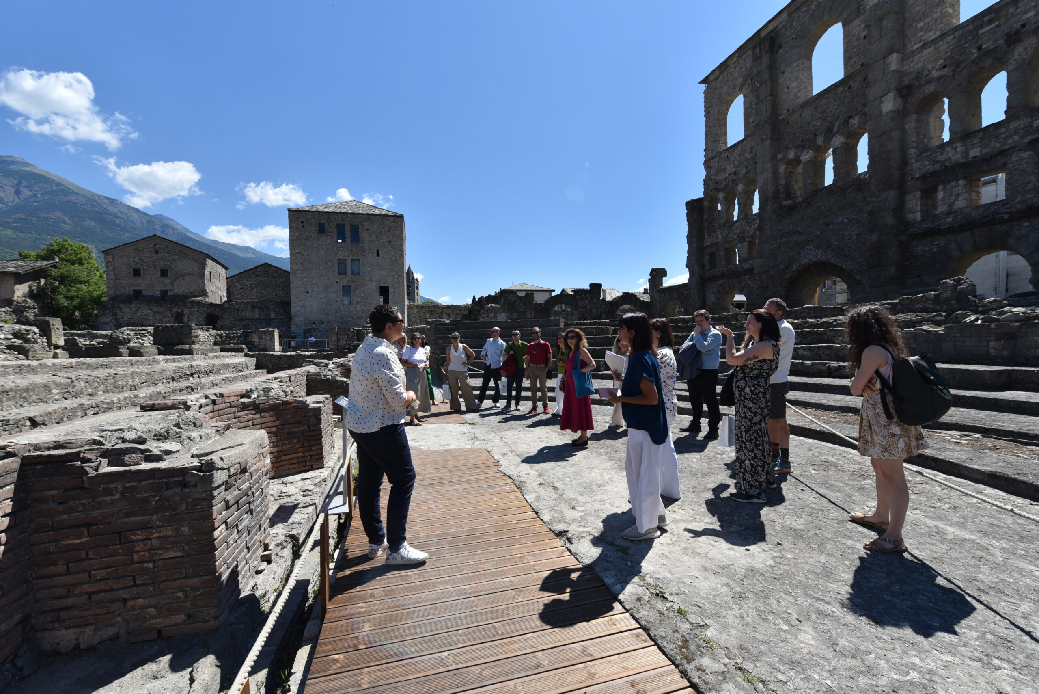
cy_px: 347
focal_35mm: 14
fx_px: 404
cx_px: 520
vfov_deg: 81.3
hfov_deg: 104.2
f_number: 7.1
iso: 250
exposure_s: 1/1250
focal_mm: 14
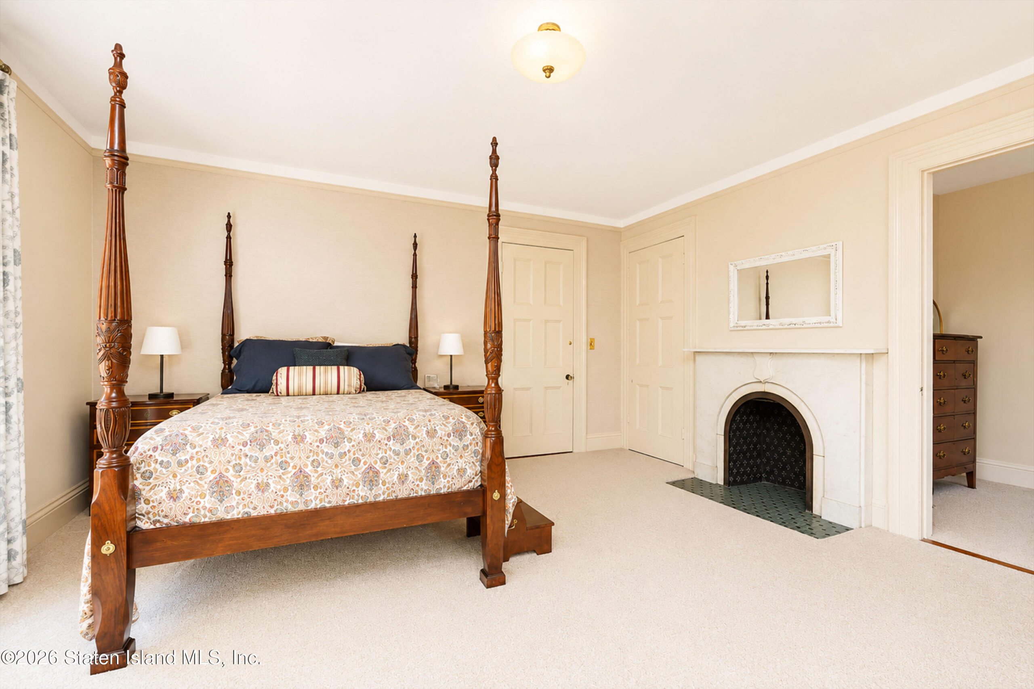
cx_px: 517
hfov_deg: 96.7
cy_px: 344
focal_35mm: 16
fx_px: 460
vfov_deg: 73.8
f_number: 4
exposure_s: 1/25
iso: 64
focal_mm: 16
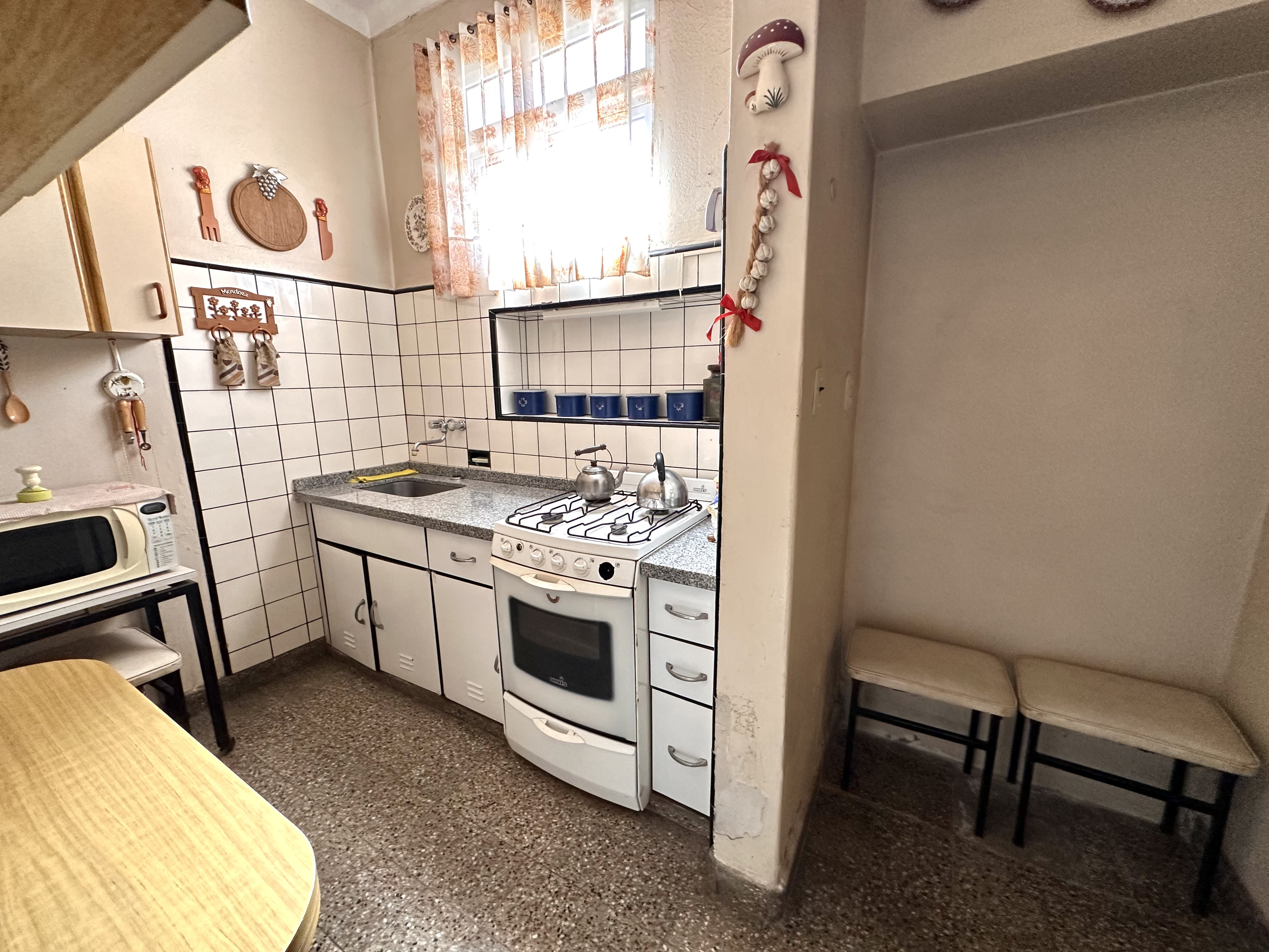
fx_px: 513
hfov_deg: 102.1
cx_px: 634
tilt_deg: -11.1
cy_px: 476
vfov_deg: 85.7
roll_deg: +1.2
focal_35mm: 14
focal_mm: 2.22
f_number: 2.2
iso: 320
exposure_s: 1/89
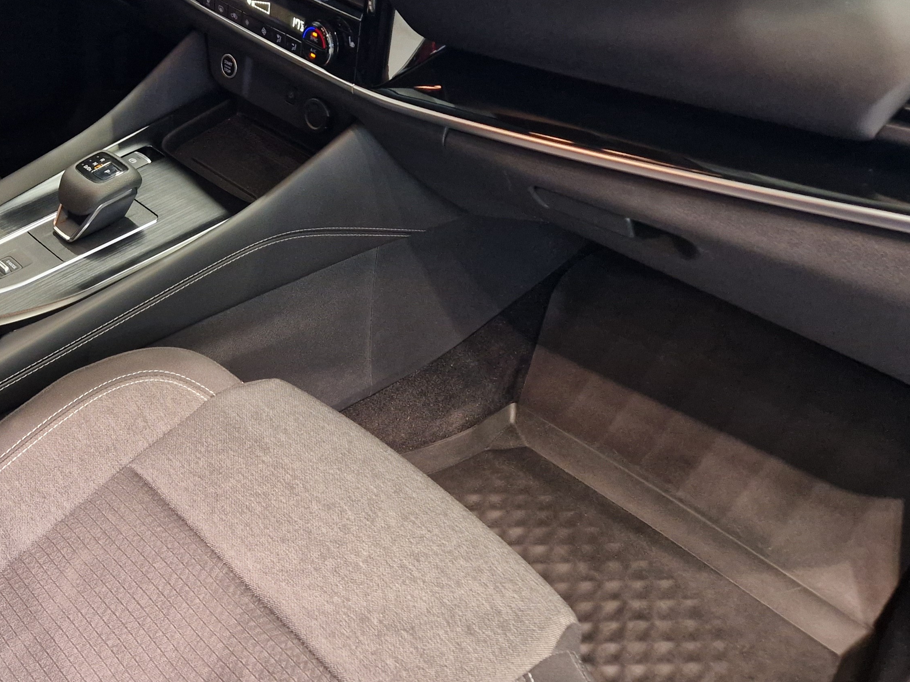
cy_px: 214
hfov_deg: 43.8
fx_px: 1078
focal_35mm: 41
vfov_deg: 34.7
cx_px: 191
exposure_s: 1/100
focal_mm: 5.4
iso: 320
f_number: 1.8
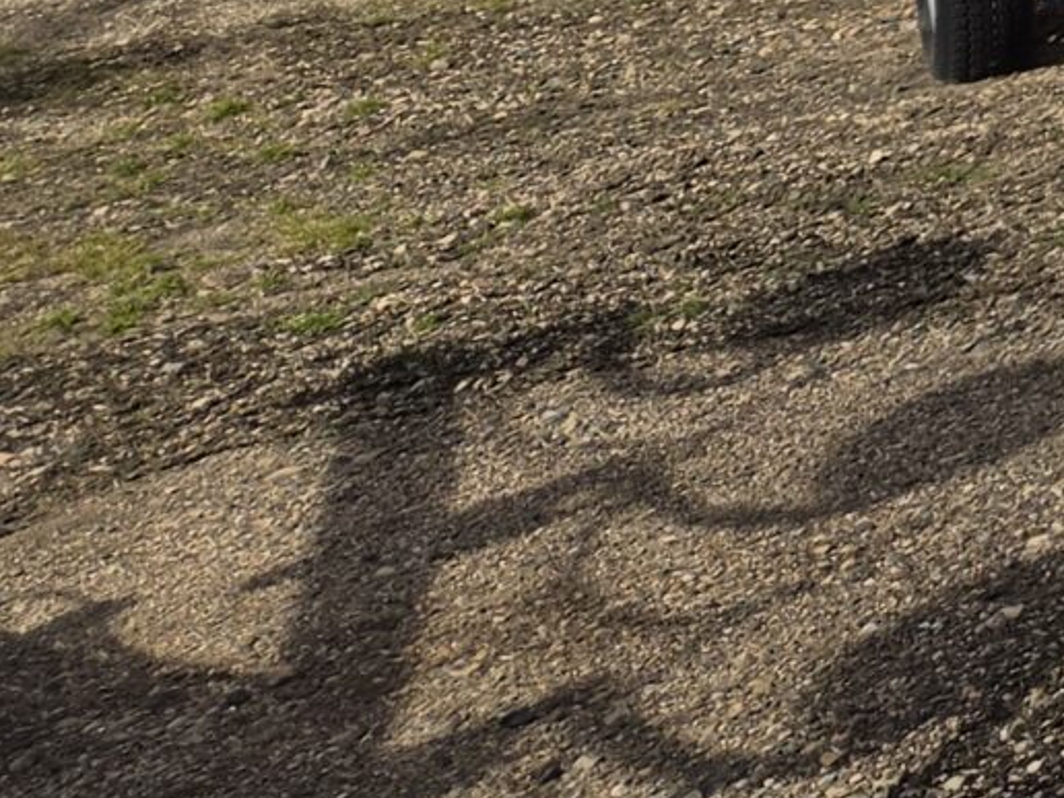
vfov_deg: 11.8
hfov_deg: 12.9
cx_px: 2604
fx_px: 3504
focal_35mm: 114
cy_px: -742
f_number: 1.8
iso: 80
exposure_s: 1/5543
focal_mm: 5.4
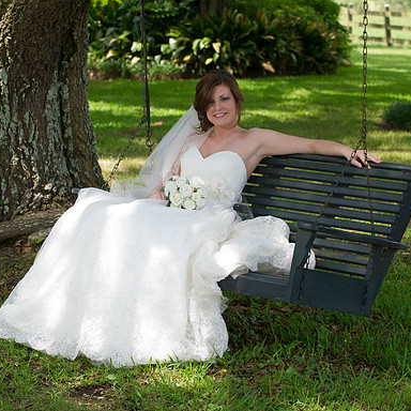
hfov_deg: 14.3
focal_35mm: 122
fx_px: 1639
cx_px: 215
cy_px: 206
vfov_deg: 14.3
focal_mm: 95
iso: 500
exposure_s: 1/250
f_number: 5
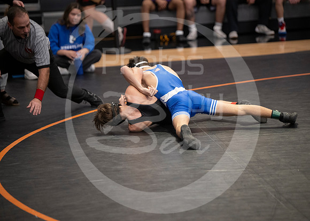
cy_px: 110
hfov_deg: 11.6
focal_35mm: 173
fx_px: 1522
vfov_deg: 8.3
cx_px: 166
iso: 3200
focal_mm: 165
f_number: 2.8
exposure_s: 1/1000
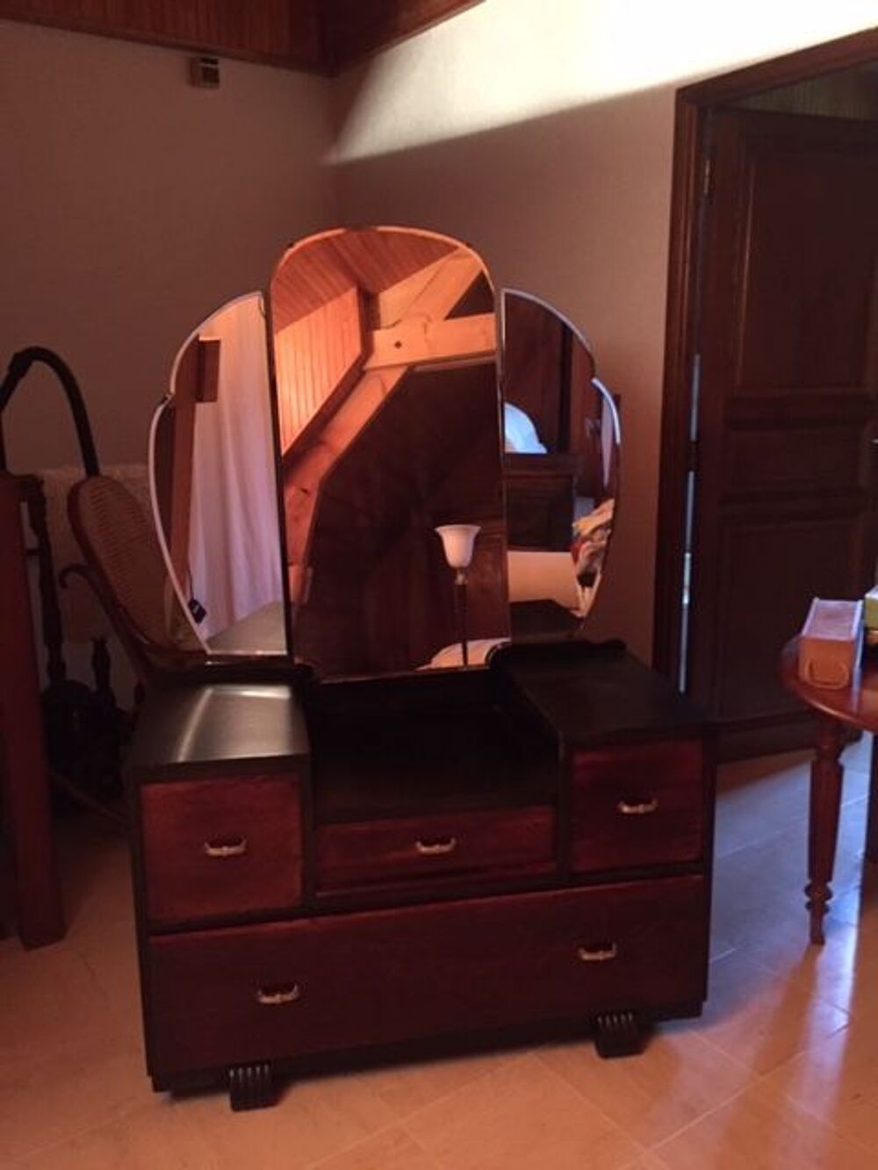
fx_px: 981
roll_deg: +0.6
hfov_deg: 48.2
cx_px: 439
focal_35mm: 29
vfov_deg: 61.7
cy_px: 585
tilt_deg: -12.8
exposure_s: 1/17
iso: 320
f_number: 2.2
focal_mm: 4.15
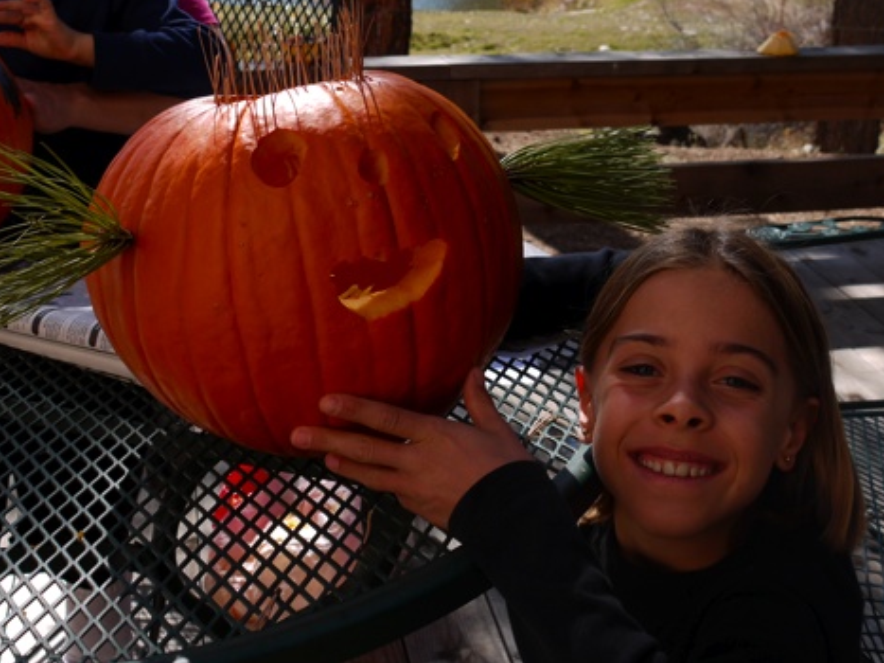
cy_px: 242
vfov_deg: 26.9
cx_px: 443
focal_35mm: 54
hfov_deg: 35.6
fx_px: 1379
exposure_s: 1/200
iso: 100
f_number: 8
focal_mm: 21
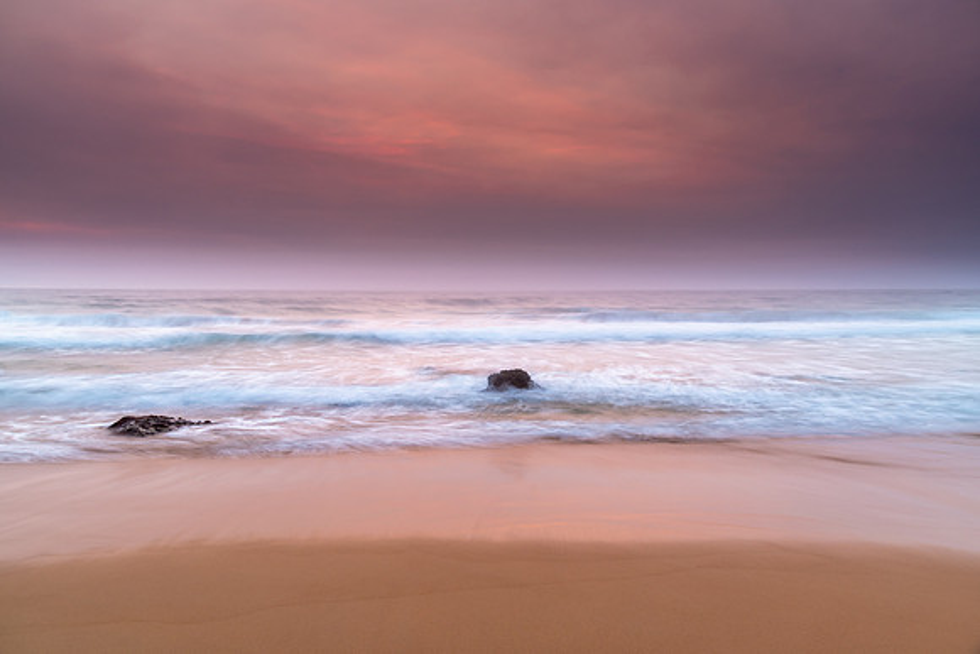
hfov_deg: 64.1
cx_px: 490
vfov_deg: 45.3
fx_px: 783
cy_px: 327
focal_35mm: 29
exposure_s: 1.6
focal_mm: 28
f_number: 8
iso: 160
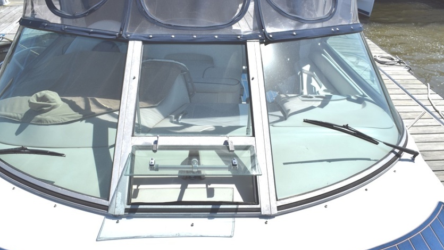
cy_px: 143
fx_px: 419
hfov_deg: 55.8
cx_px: 213
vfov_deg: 33.2
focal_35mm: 36
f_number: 13
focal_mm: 21
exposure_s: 1/640
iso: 200
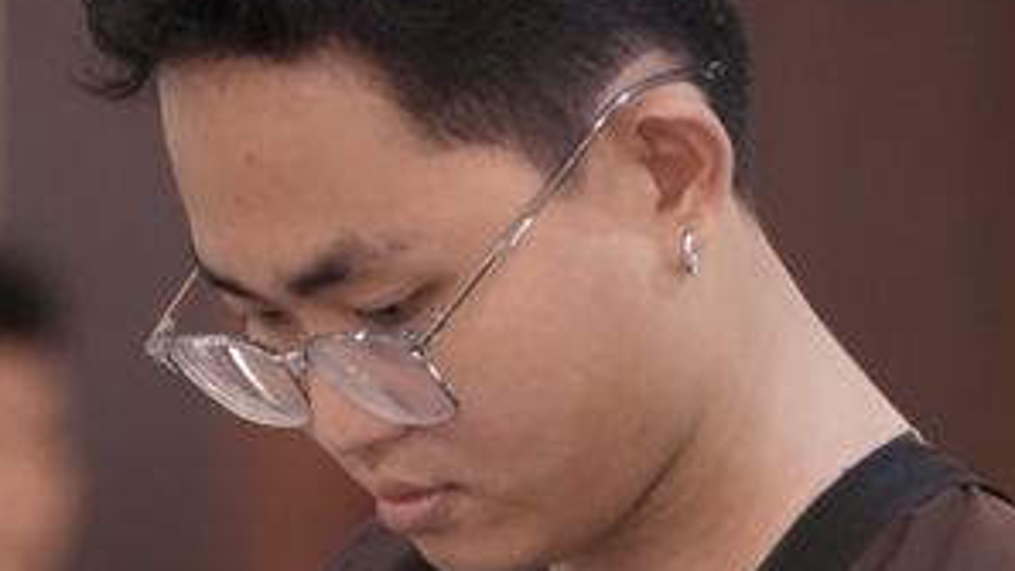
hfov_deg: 5.0
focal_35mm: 434
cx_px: 308
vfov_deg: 2.8
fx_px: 11680
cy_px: 959
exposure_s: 1/200
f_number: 2.8
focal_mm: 126
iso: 6400
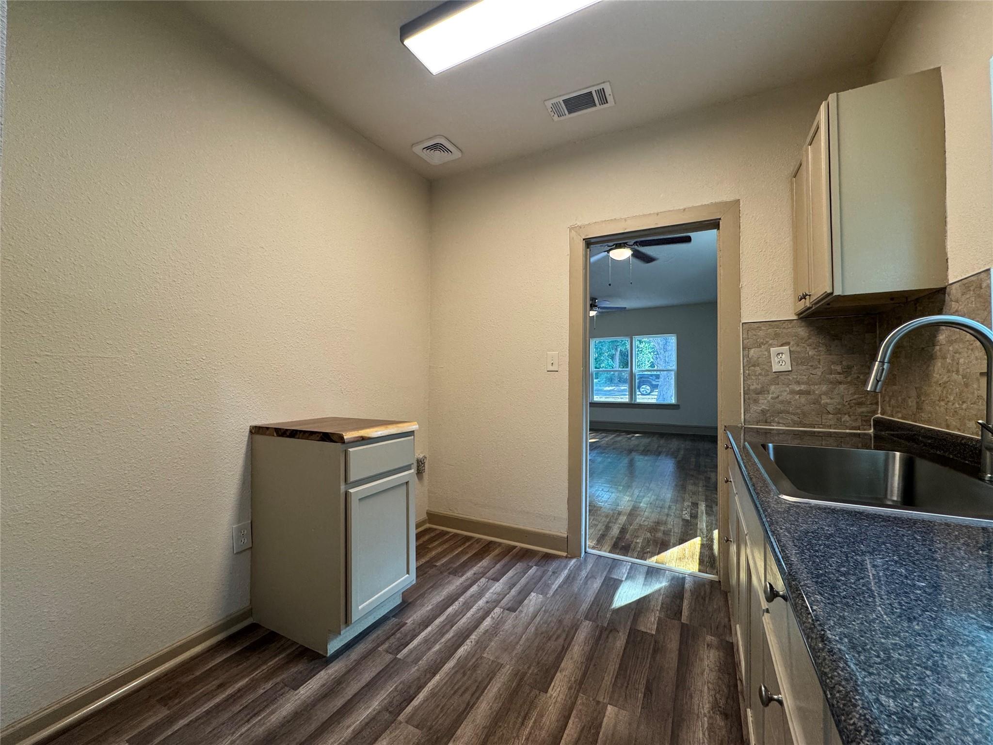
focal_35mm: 14
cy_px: 372
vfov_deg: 85.7
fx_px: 402
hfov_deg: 102.1
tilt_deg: +0.5
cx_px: 496
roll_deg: -0.3
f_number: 2.2
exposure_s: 1/120
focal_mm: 2.22
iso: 160
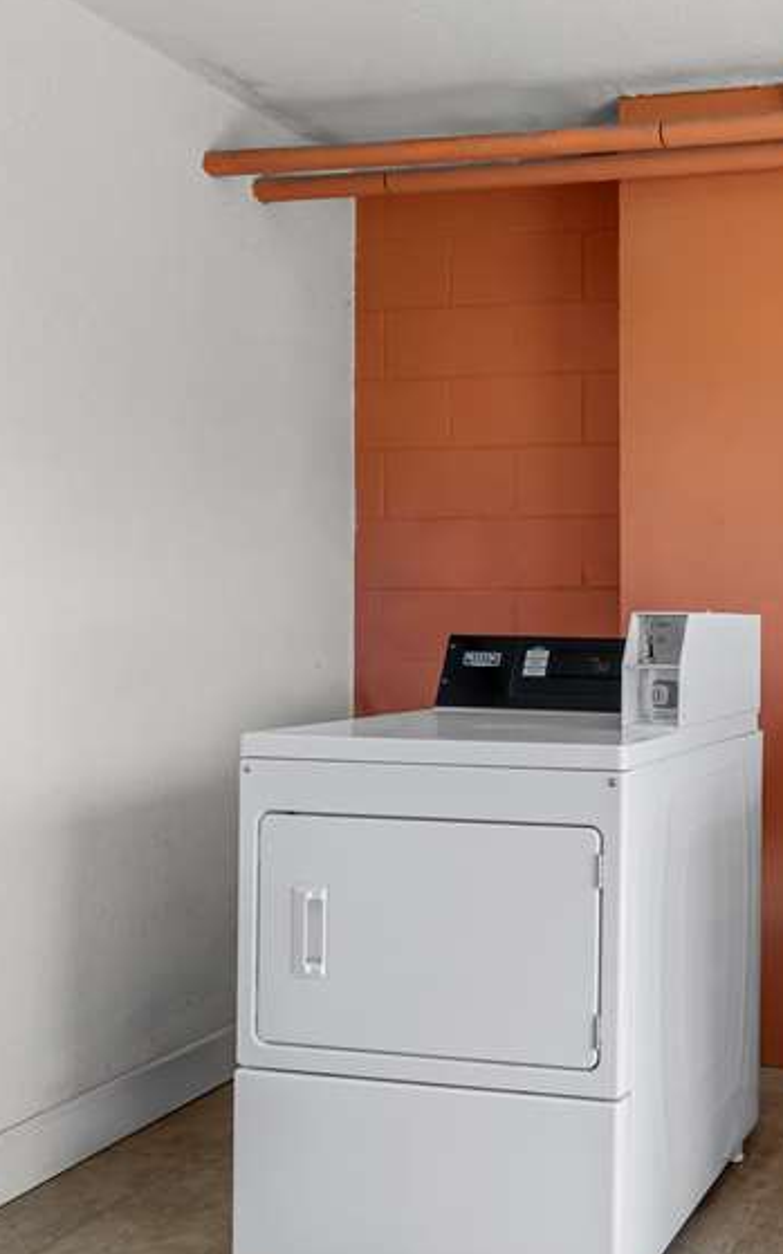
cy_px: 716
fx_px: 989
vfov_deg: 64.5
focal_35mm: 29
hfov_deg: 37.7
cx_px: 813
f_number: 8
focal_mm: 15.5
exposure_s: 1/6
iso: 64
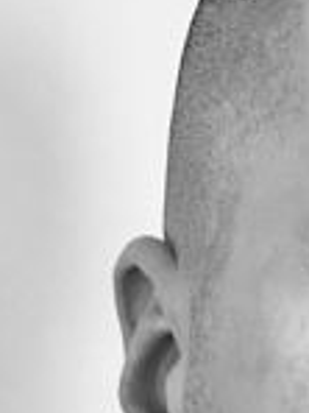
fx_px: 1416
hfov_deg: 11.7
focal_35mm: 119
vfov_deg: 16.3
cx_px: 512
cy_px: 374
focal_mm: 2.69
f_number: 1.9
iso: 400
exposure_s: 1/33
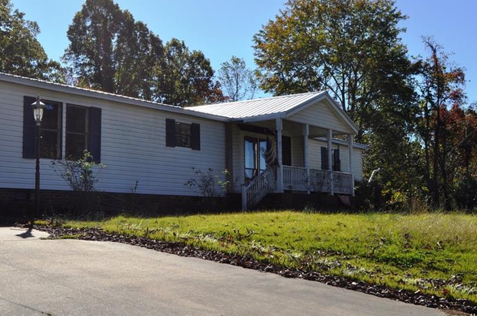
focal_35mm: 52
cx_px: 163
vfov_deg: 25.9
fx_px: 688
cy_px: 137
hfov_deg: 37.9
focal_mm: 26
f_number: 10
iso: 200
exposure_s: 1/400
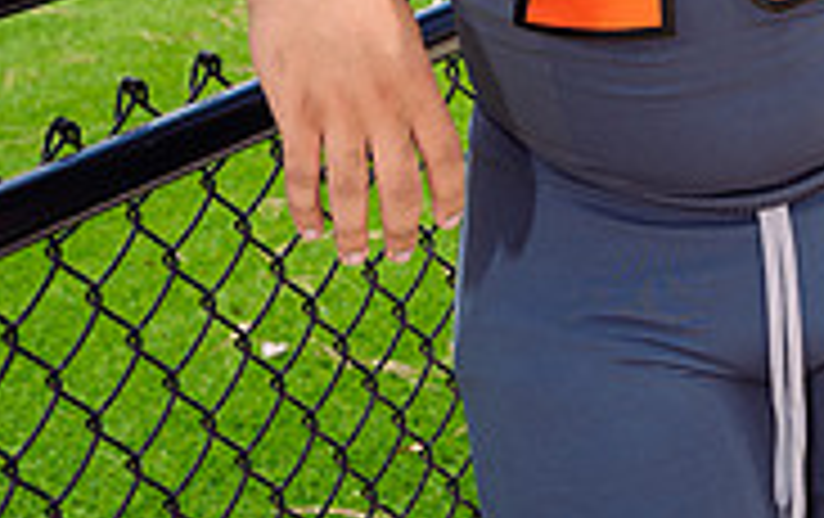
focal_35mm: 115
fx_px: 2586
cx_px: 635
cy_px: -473
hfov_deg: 18.0
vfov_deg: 10.6
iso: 64
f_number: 6.3
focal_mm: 46
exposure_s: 1/250
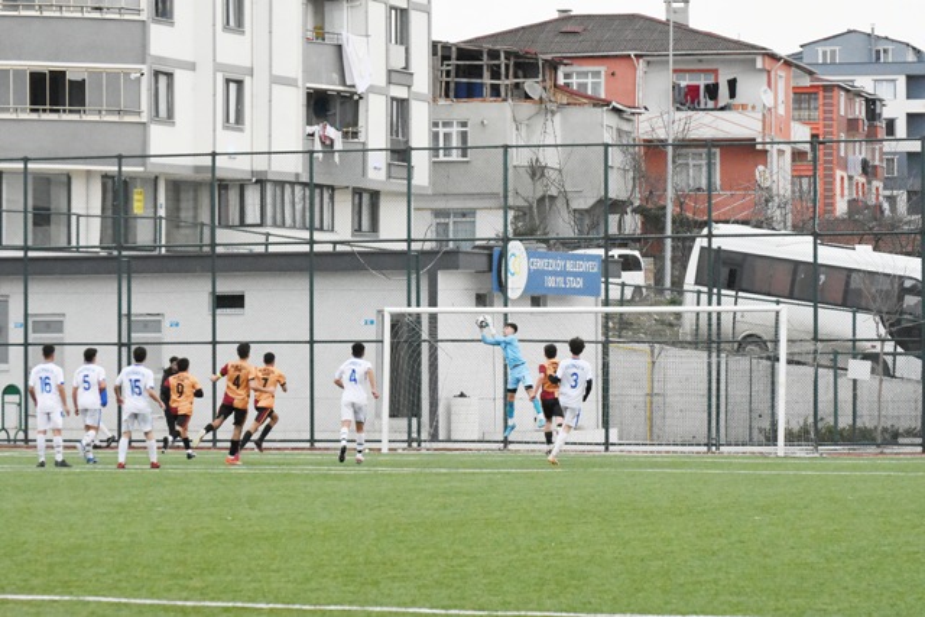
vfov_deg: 7.9
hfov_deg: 11.8
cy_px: 308
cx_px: 462
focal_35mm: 174
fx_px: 4472
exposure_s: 1/2000
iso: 8000
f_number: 9
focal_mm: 116
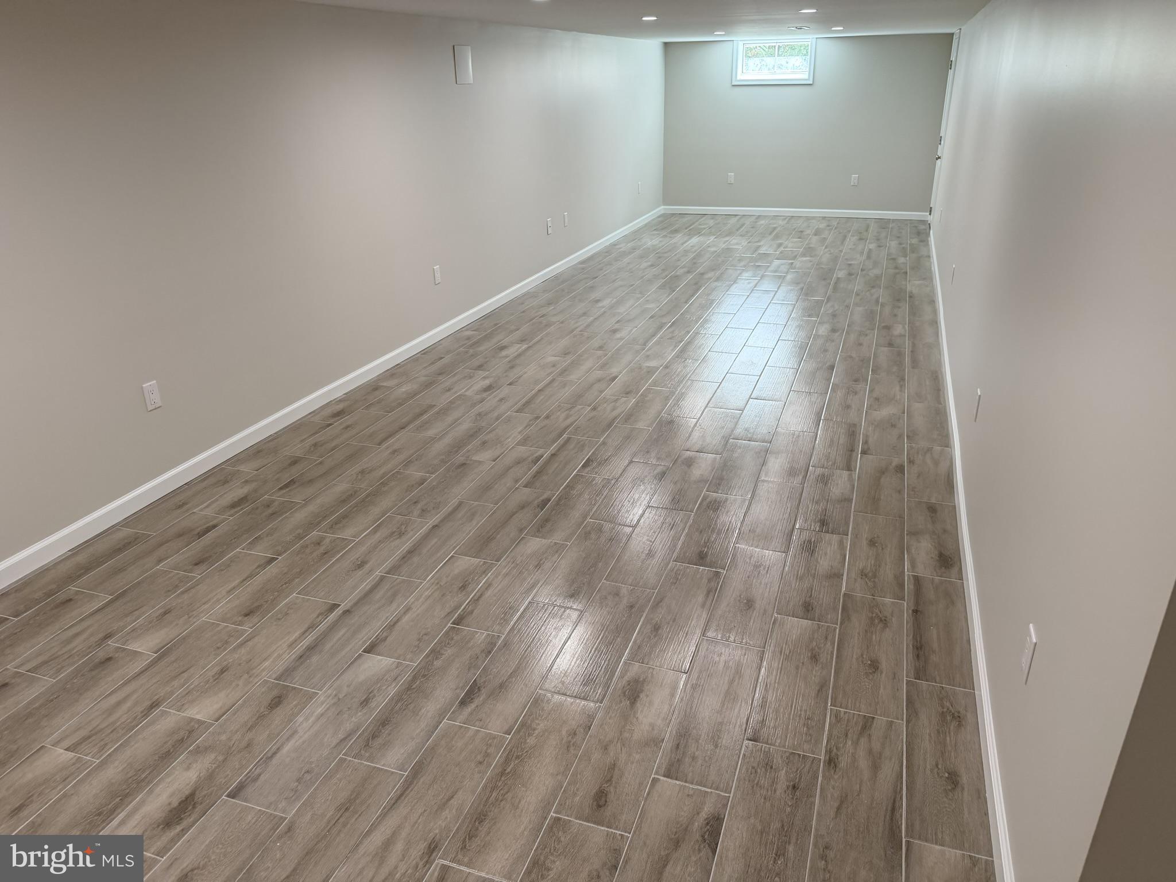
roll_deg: +1.2
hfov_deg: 71.6
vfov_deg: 56.8
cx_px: 588
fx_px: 815
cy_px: 441
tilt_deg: -23.2
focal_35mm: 24
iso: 160
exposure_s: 1/120
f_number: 1.78
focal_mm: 6.76
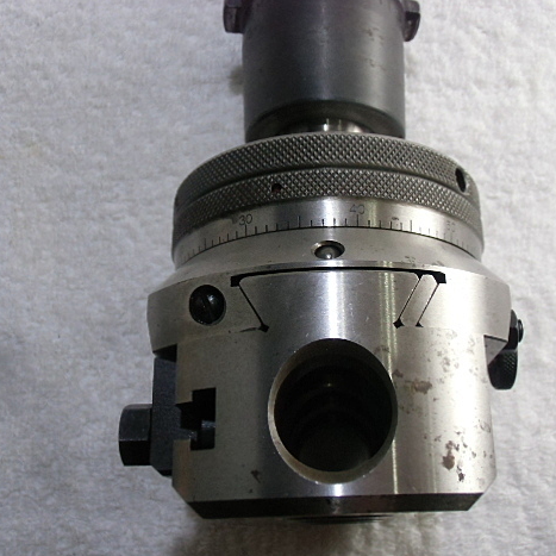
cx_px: 330
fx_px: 727
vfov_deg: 41.9
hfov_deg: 41.7
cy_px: 285
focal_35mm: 40
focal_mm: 5.93
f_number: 3.7
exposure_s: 1/60
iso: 400
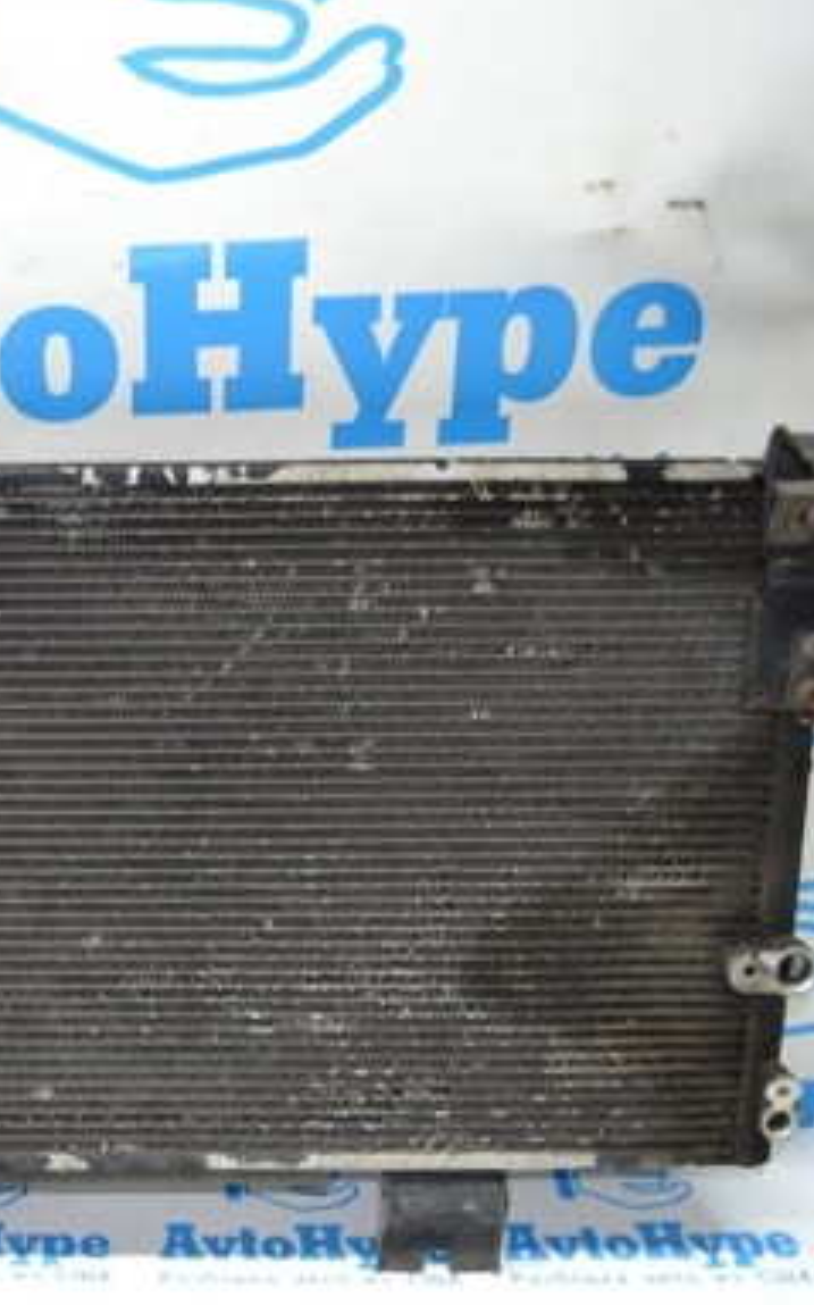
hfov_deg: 26.1
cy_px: 681
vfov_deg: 43.5
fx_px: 1635
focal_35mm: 46
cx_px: -54
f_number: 3.5
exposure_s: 1/60
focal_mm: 18
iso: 400
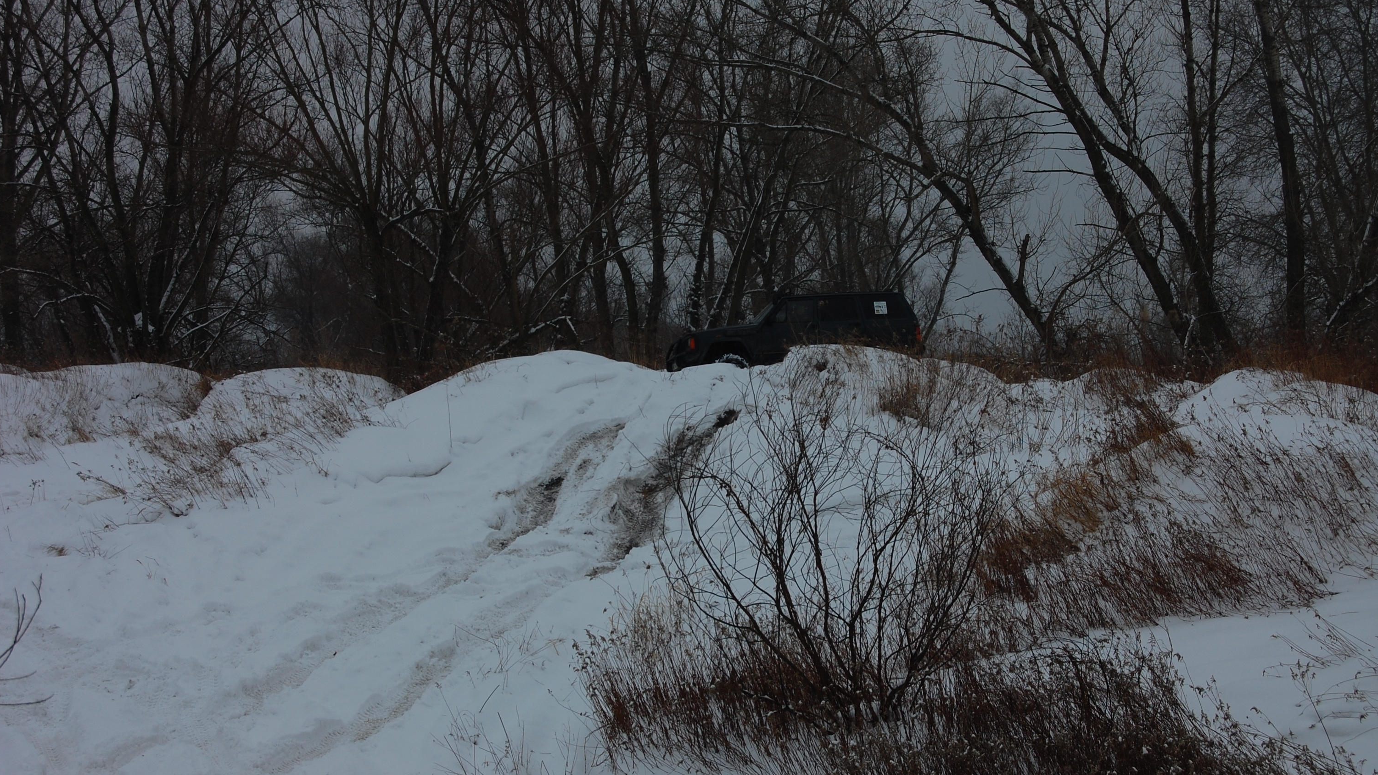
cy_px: 368
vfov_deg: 14.0
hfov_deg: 24.6
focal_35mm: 87
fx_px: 3162
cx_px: 688
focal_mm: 55
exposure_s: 1/400
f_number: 10
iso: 200
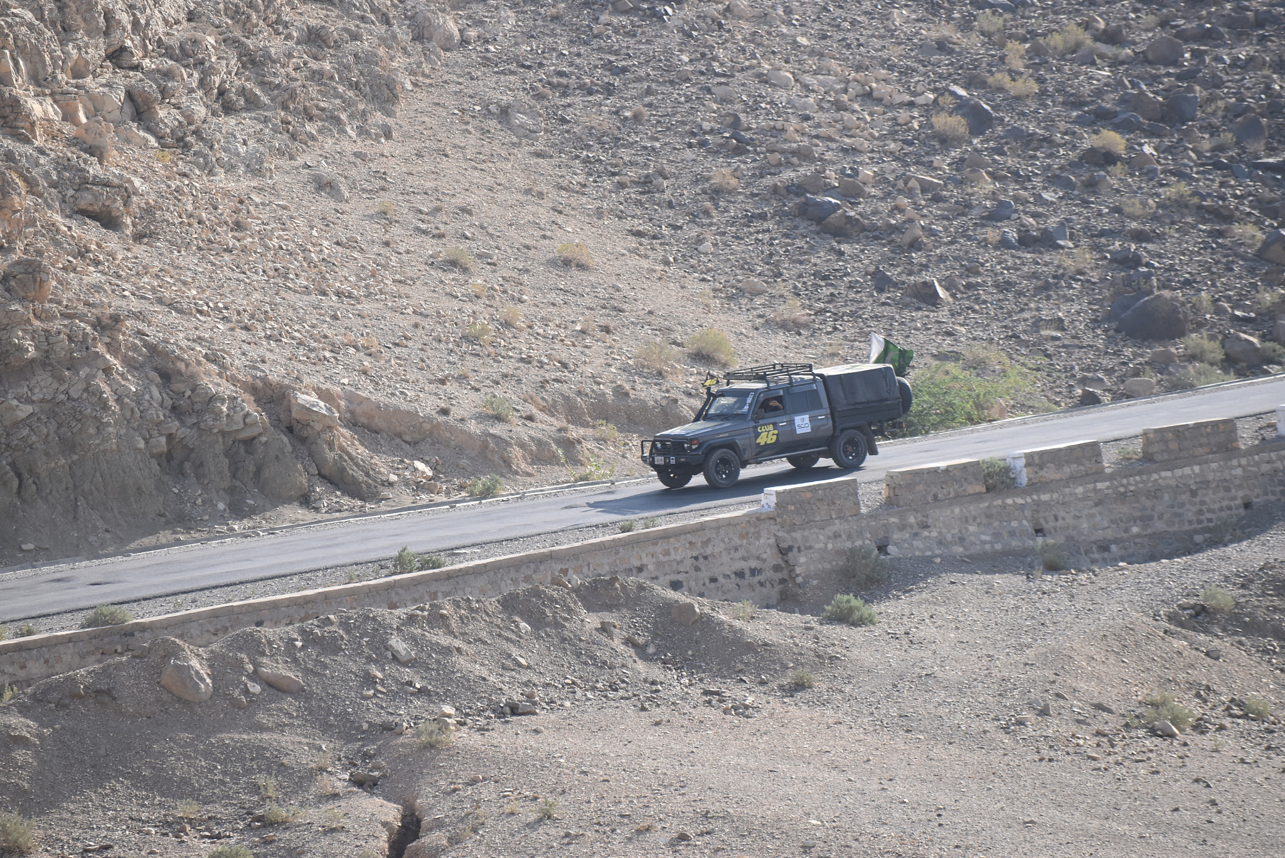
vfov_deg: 6.1
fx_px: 8034
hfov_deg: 9.1
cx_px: 642
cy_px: 429
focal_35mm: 225
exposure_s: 1/1250
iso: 400
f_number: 5.6
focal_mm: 150
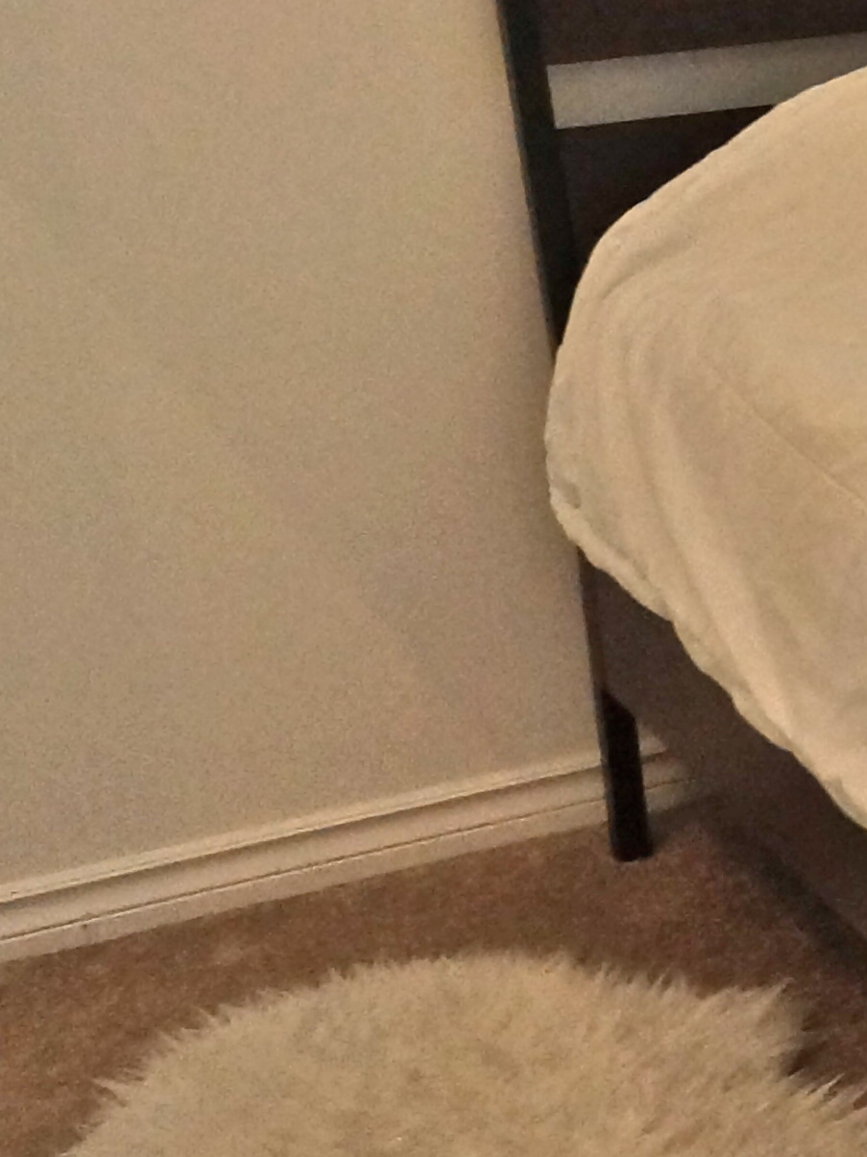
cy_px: 335
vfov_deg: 20.8
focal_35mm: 94
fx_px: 3141
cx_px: 1744
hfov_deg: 13.4
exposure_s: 1/60
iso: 800
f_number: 4
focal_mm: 16
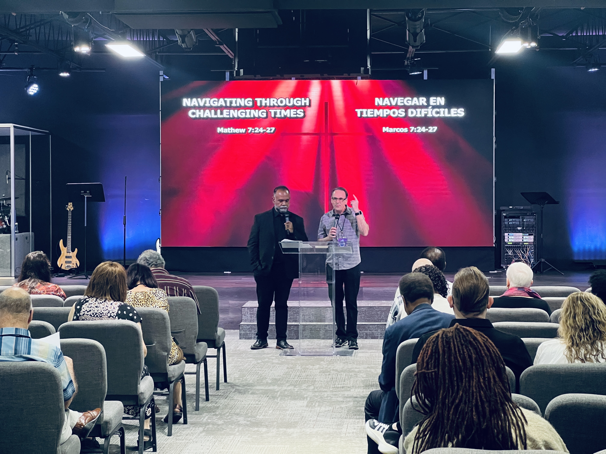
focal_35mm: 77
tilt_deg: -0.7
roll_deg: -0.3
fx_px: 1348
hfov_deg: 25.3
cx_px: 303
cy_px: 227
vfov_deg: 19.1
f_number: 2.8
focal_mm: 9
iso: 640
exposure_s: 1/59
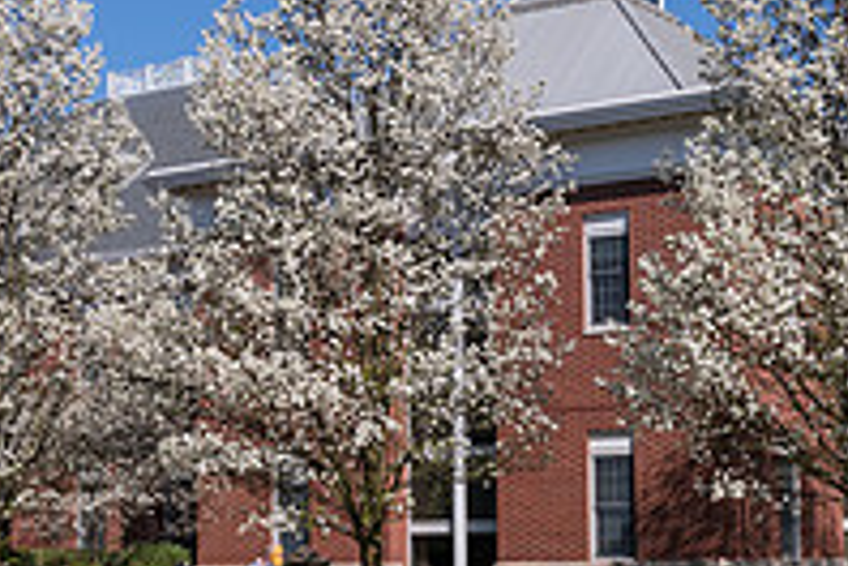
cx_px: 454
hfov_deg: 23.9
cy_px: 401
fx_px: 2002
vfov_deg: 16.0
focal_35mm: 85
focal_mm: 29
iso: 200
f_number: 14
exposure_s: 1/250
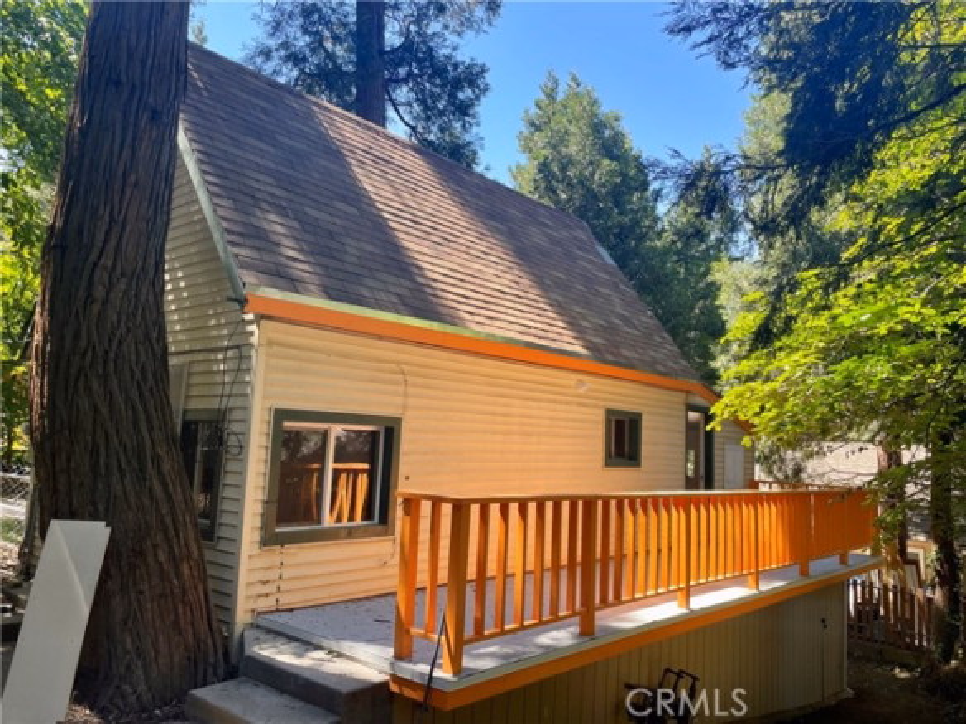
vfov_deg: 53.1
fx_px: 726
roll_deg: -3.4
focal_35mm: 26
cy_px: 362
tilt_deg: +7.5
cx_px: 483
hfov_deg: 67.3
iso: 32
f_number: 1.6
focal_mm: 4.2
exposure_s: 1/256
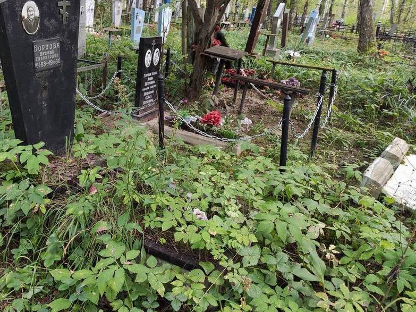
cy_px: 122
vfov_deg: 41.6
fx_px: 409
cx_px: 149
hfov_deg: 53.2
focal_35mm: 34
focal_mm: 4.77
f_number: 1.75
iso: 169
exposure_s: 1/50
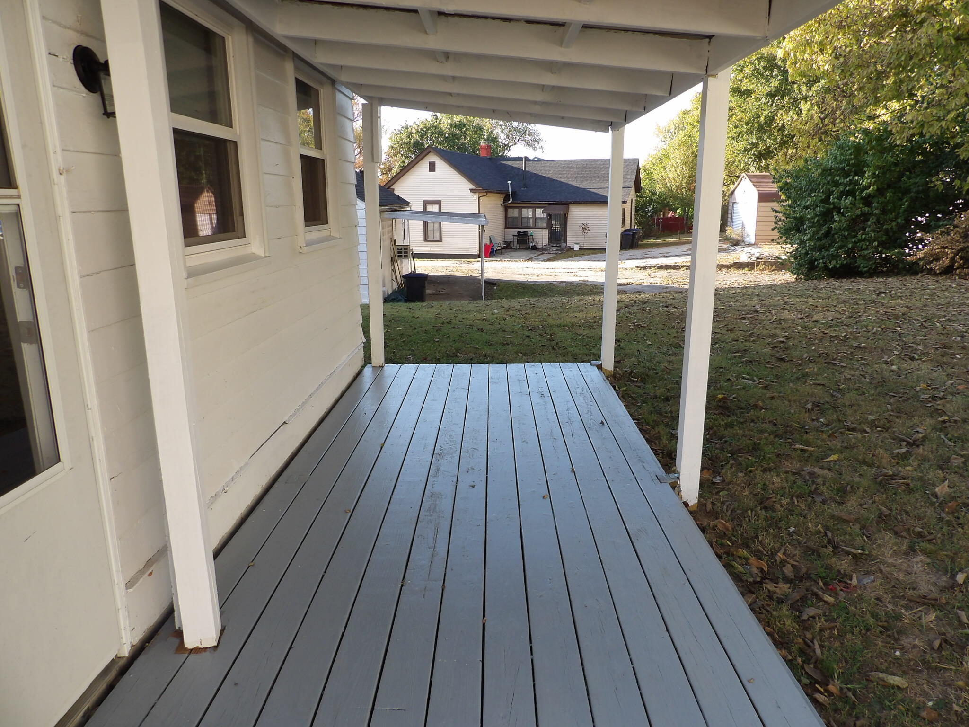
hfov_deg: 71.6
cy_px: 364
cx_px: 484
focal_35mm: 24
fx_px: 672
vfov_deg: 56.8
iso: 100
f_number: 3.2
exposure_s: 1/149
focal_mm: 4.3
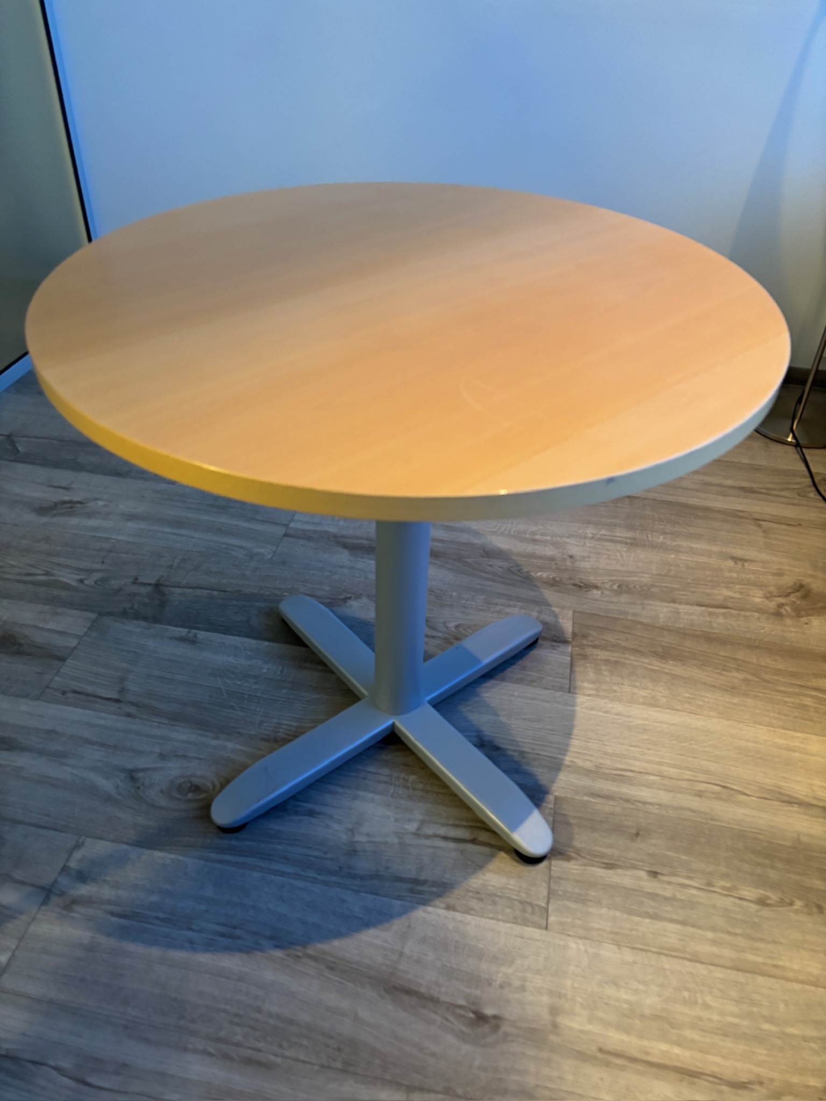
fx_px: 827
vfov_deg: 67.3
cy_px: 550
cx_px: 413
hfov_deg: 53.1
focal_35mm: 26
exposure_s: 1/50
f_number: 1.6
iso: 400
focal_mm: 5.96
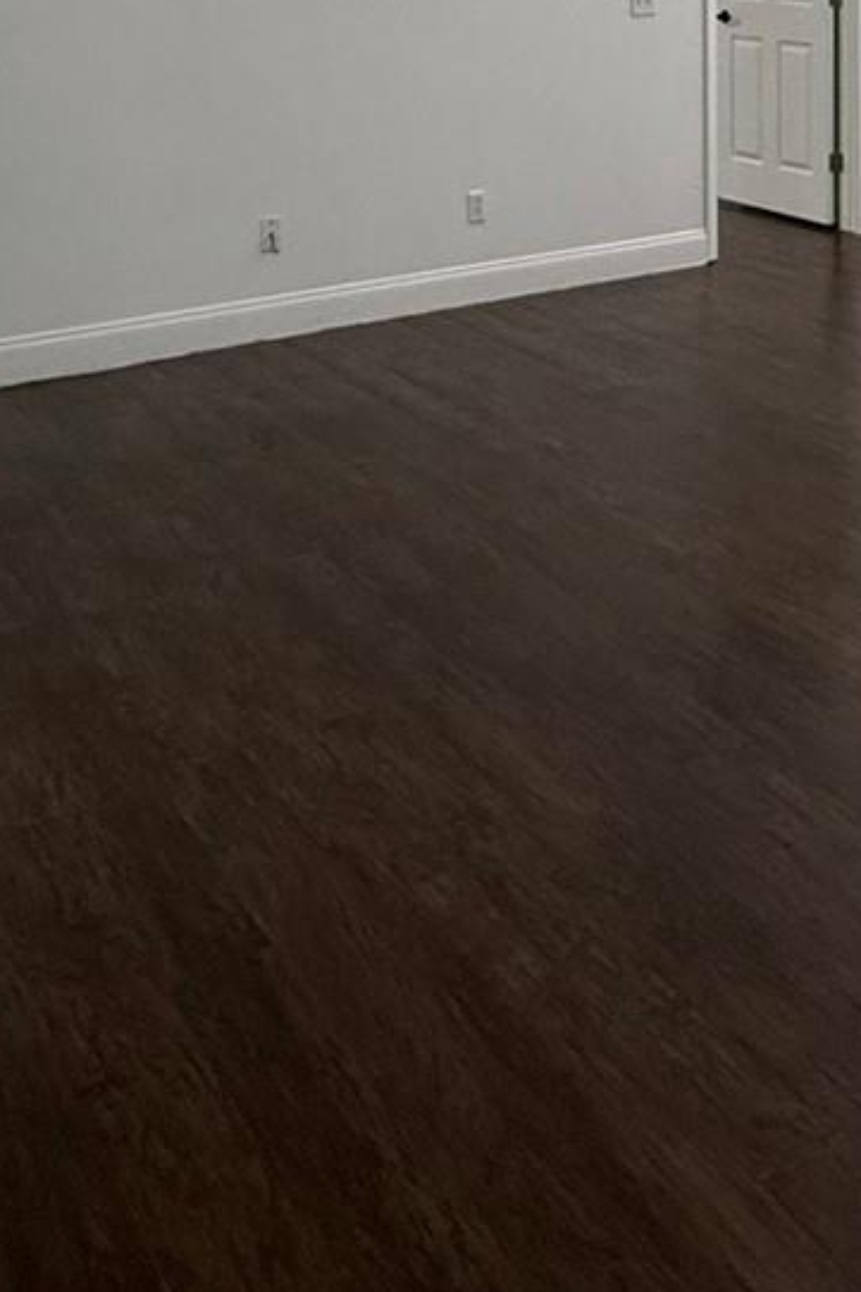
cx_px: 661
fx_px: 1543
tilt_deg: +1.0
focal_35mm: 43
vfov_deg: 38.2
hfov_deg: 30.6
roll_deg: +0.0
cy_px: -110
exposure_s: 1/120
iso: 320
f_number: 2.2
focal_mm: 2.22
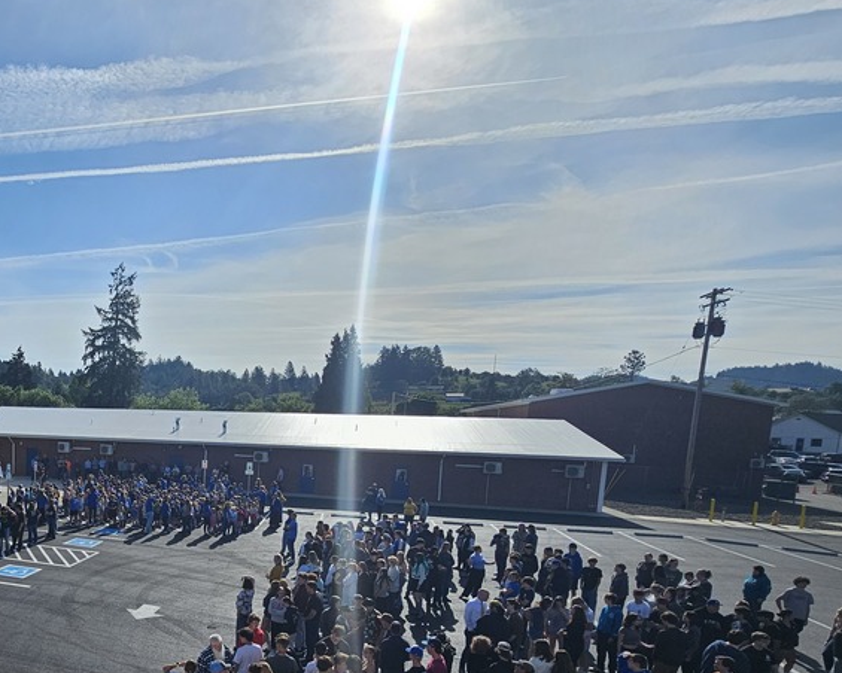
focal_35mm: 23
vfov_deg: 58.4
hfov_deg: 64.3
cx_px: 137
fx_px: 573
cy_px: 487
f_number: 2.2
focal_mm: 2.2
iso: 50
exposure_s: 1/5372
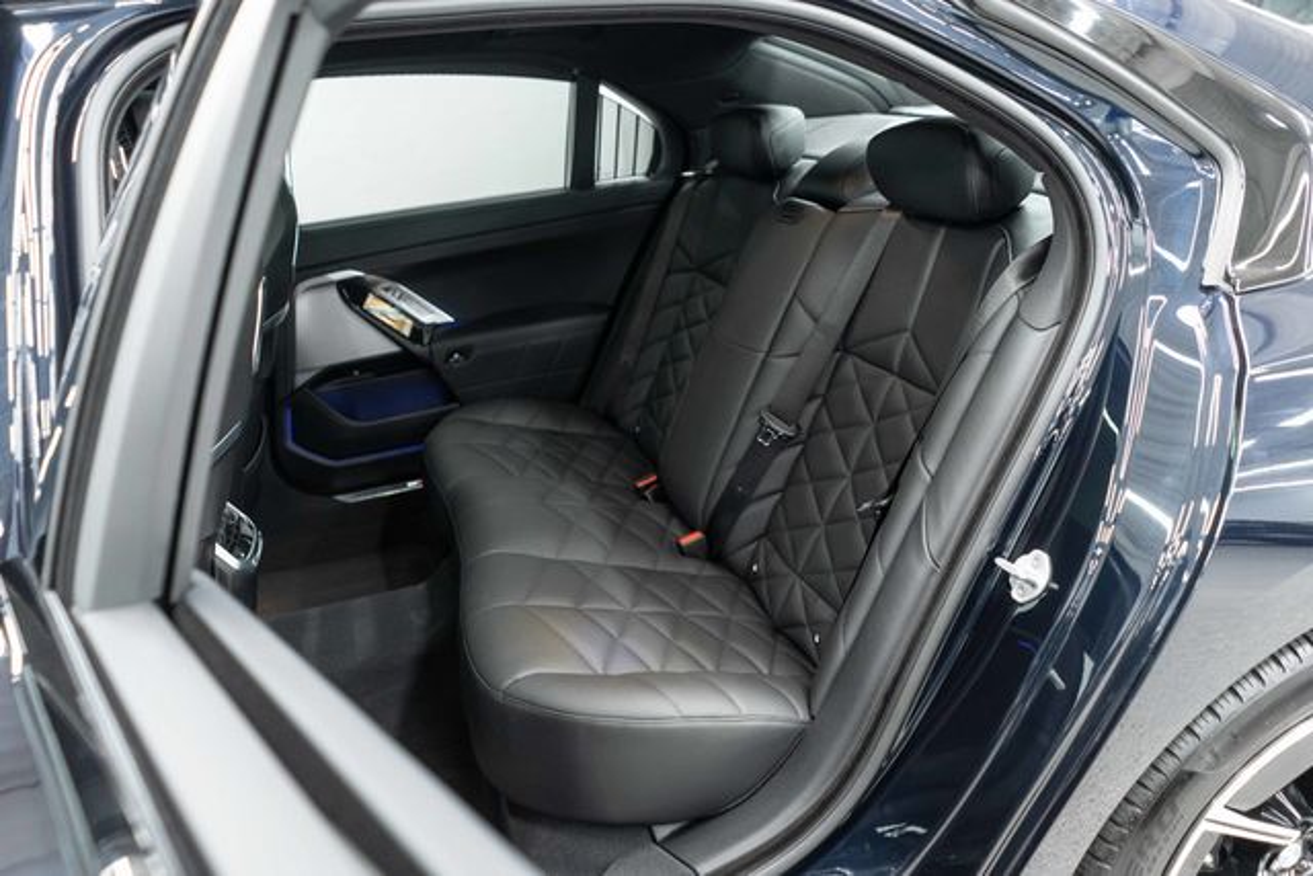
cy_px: 438
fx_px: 1021
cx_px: 656
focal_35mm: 28
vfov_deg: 46.4
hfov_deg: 65.5
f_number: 3.2
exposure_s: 1/50
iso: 1250
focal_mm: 28
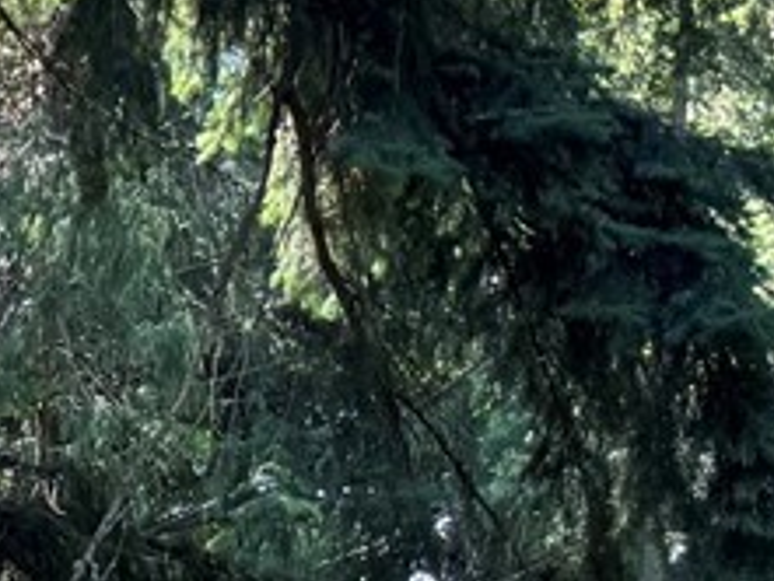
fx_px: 3893
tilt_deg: -8.8
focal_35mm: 174
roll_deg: +2.3
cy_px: 1624
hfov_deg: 9.1
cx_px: -1559
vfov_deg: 7.7
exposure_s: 1/159
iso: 64
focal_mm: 6.76
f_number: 1.78
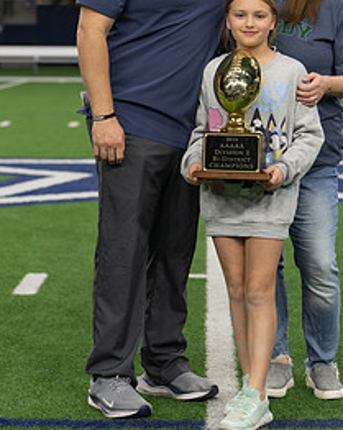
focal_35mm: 121
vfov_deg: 15.9
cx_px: 229
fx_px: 1538
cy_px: 121
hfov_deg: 12.7
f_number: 2.2
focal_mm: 50
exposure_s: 1/320
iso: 320
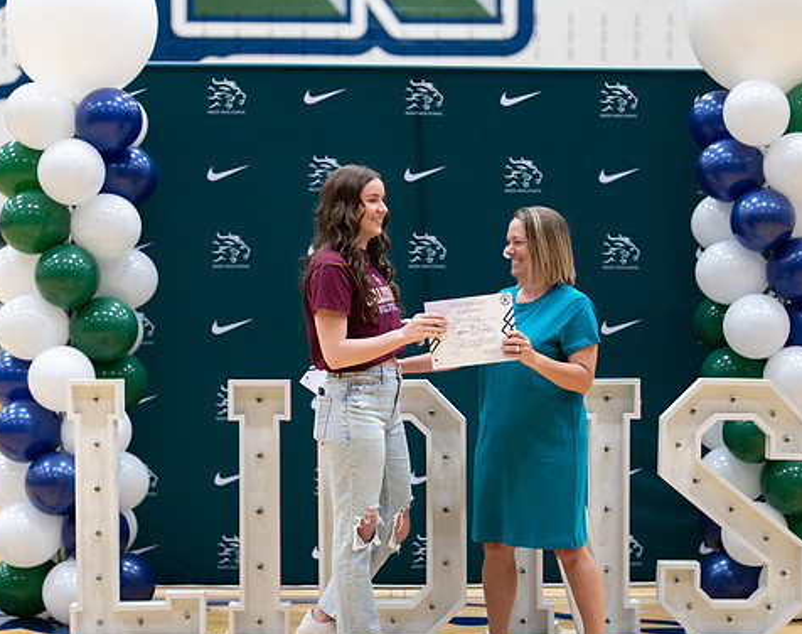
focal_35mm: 75
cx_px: 447
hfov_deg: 25.5
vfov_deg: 20.2
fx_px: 1771
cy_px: 387
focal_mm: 50
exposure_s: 1/320
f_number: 1.2
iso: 400
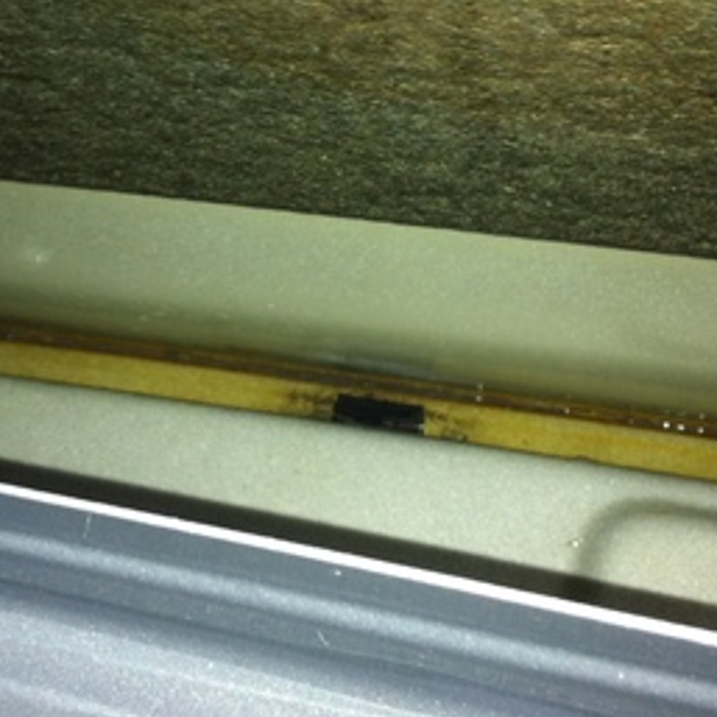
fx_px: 1804
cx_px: 335
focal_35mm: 77
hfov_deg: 22.5
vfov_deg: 22.2
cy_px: 134
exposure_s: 1/15
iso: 100
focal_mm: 3.85
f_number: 2.8
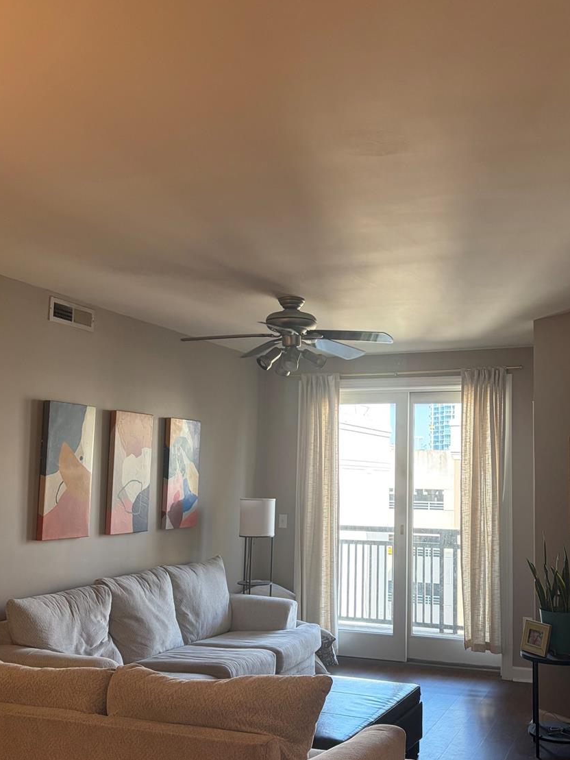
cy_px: 414
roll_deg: -0.7
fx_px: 790
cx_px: 377
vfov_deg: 51.3
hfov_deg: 39.2
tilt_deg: +5.5
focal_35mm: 36
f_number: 1.6
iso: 125
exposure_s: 1/142
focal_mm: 5.96
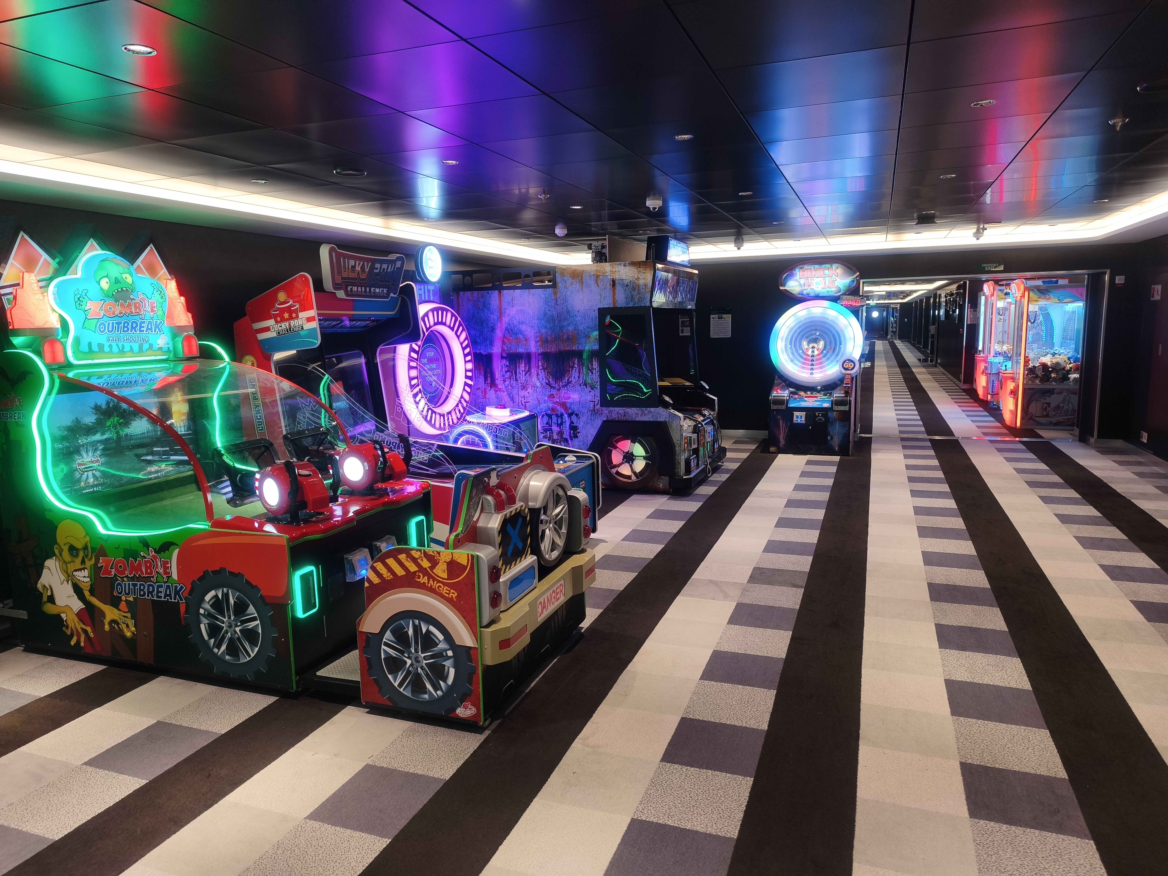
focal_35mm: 23
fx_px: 776
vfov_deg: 58.9
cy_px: 438
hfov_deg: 73.9
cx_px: 584
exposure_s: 1/120
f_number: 1.62
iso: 250
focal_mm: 6.45
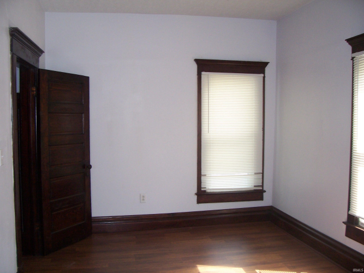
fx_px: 357
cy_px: 136
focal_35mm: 34
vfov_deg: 41.8
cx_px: 182
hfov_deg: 54.0
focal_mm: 5.6
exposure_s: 1/60
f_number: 2.7
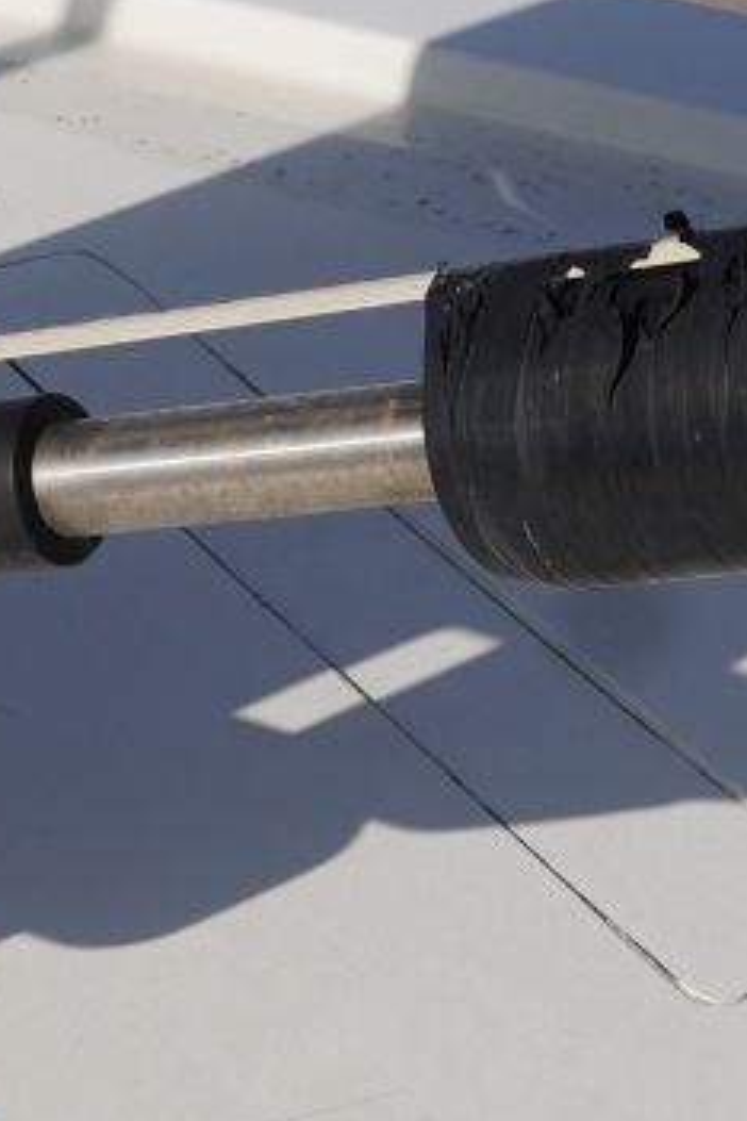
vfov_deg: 9.7
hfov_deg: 6.8
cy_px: -1194
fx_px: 6131
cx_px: -607
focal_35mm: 197
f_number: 8
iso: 100
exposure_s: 1/640
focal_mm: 24
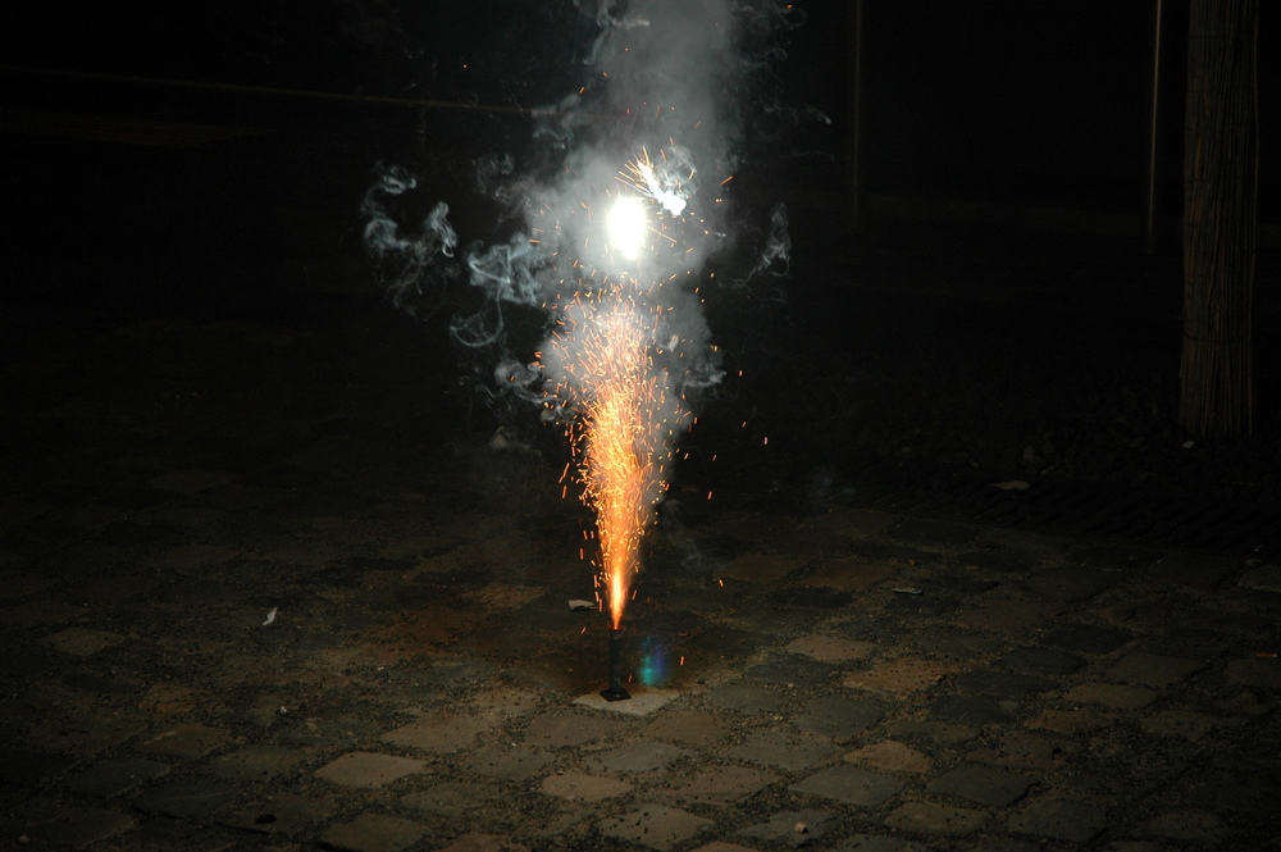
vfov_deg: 14.0
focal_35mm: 98
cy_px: 426
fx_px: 3466
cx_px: 640
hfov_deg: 20.9
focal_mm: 65
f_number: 4.5
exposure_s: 1/50
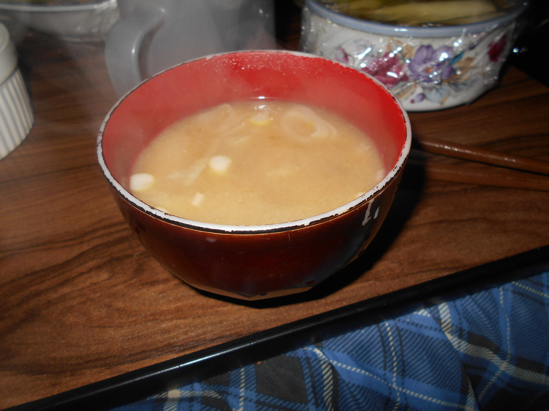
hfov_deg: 67.3
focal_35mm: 26
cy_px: 206
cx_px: 274
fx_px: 412
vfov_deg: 53.1
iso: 80
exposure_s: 1/25
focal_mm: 4.6
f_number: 8
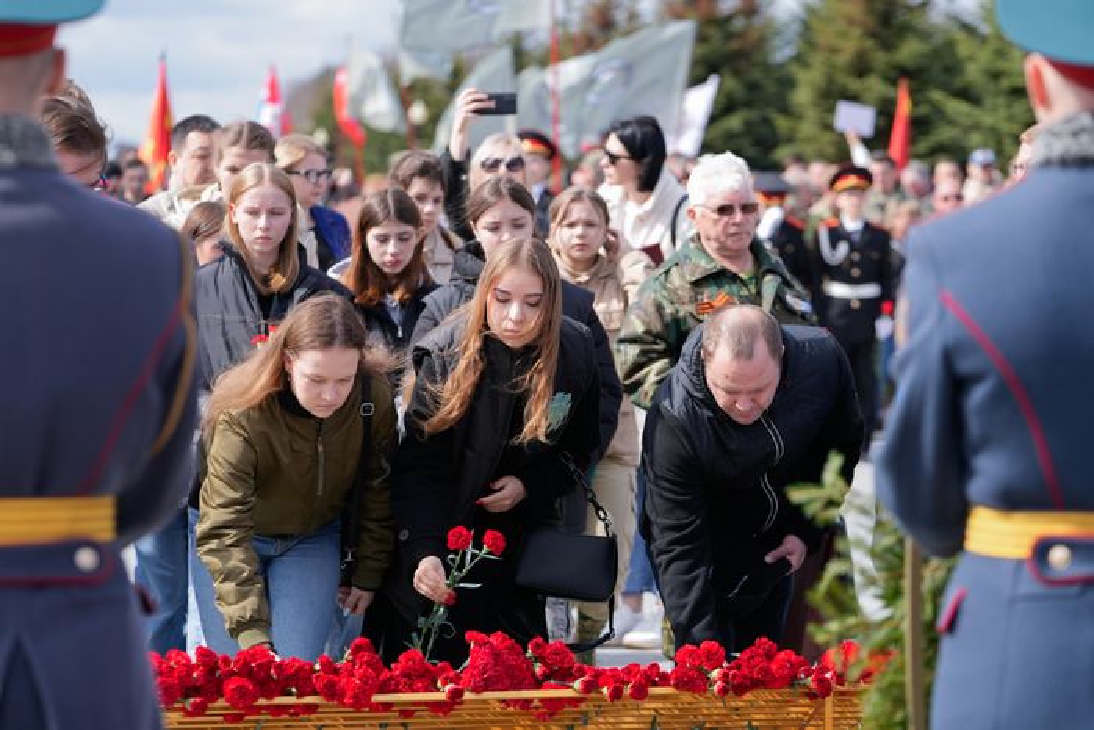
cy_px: 365
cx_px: 547
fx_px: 3646
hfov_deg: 17.1
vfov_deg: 11.4
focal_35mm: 120
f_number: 4
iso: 320
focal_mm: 120
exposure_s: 1/1600
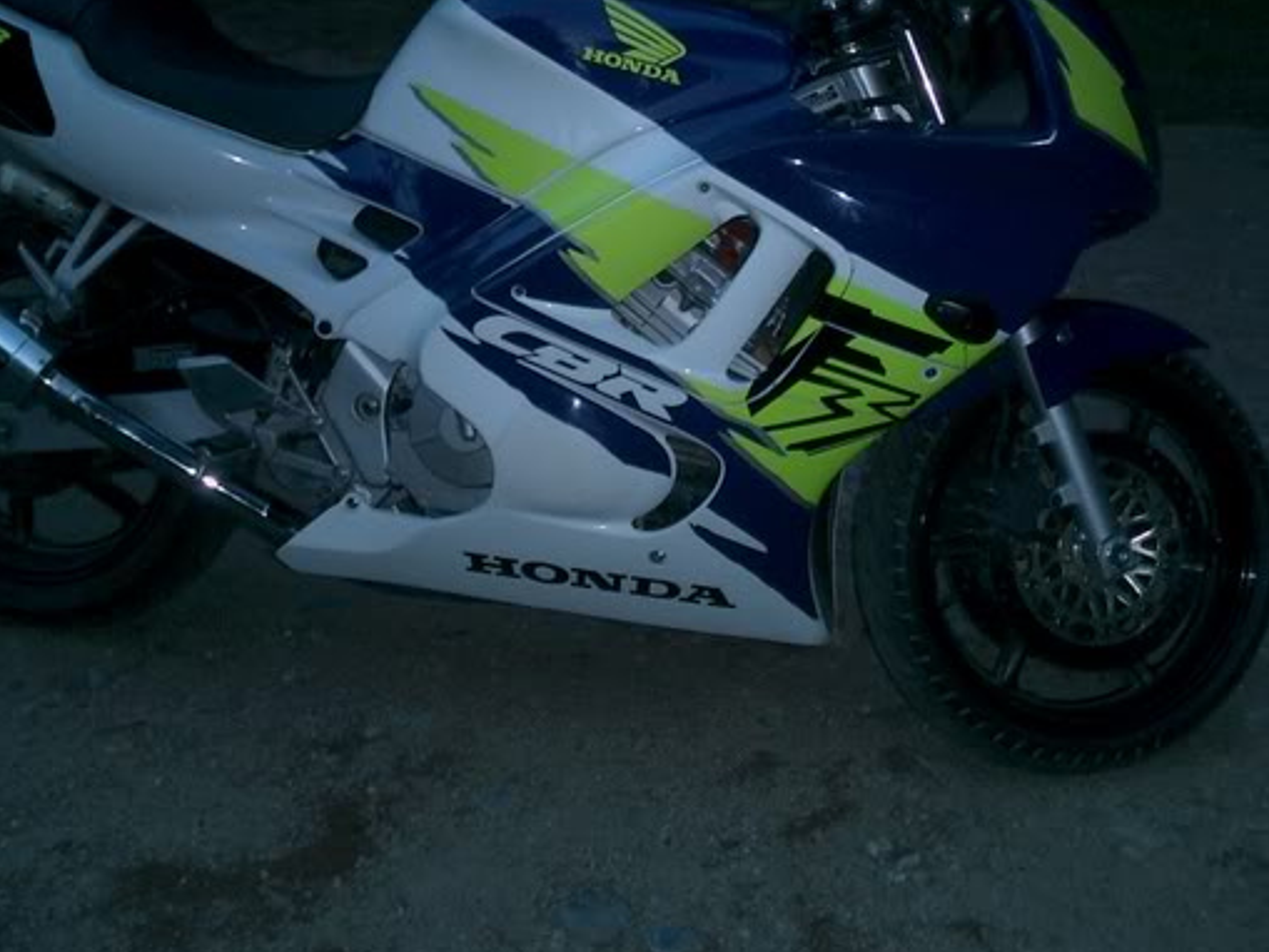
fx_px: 2017
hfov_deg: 34.9
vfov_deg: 26.2
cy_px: 239
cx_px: 711
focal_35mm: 55
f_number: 4.2
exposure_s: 1/40
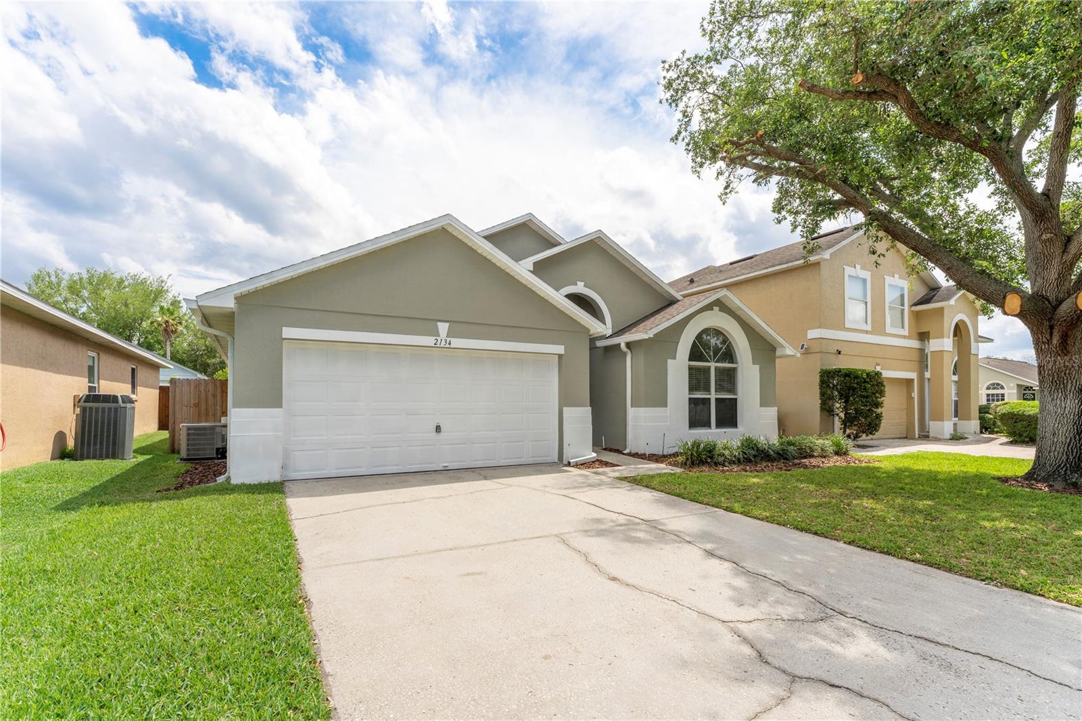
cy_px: 360
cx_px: 541
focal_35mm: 16
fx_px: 487
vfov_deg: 73.0
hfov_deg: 96.0
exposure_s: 1/200
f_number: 10
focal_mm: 16.2
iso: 100
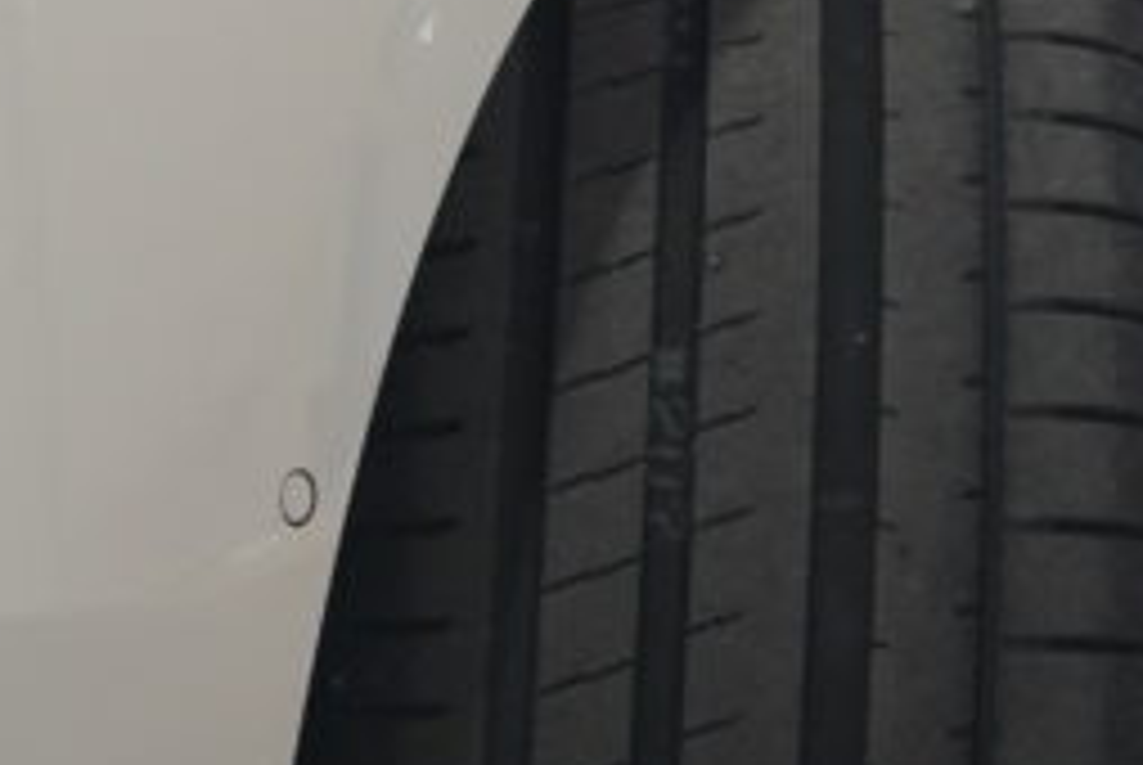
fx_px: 4609
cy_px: 529
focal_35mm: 145
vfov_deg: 9.5
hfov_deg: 13.1
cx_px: -720
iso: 4000
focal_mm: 36
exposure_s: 1/160
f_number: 5
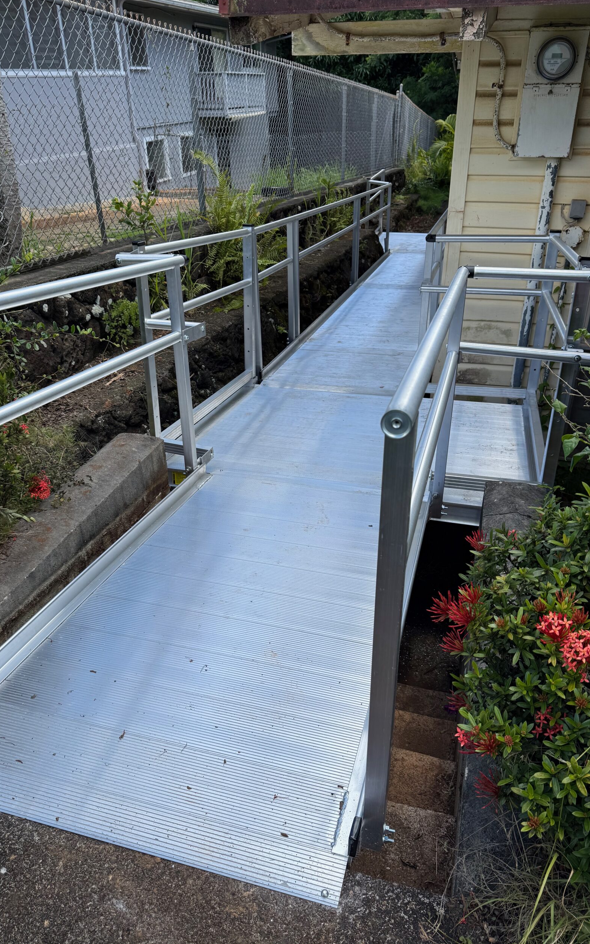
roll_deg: +0.4
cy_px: 471
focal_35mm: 26
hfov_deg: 47.6
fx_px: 669
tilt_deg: -29.7
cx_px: 294
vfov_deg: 70.4
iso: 80
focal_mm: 6.76
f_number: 1.78
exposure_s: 1/2232
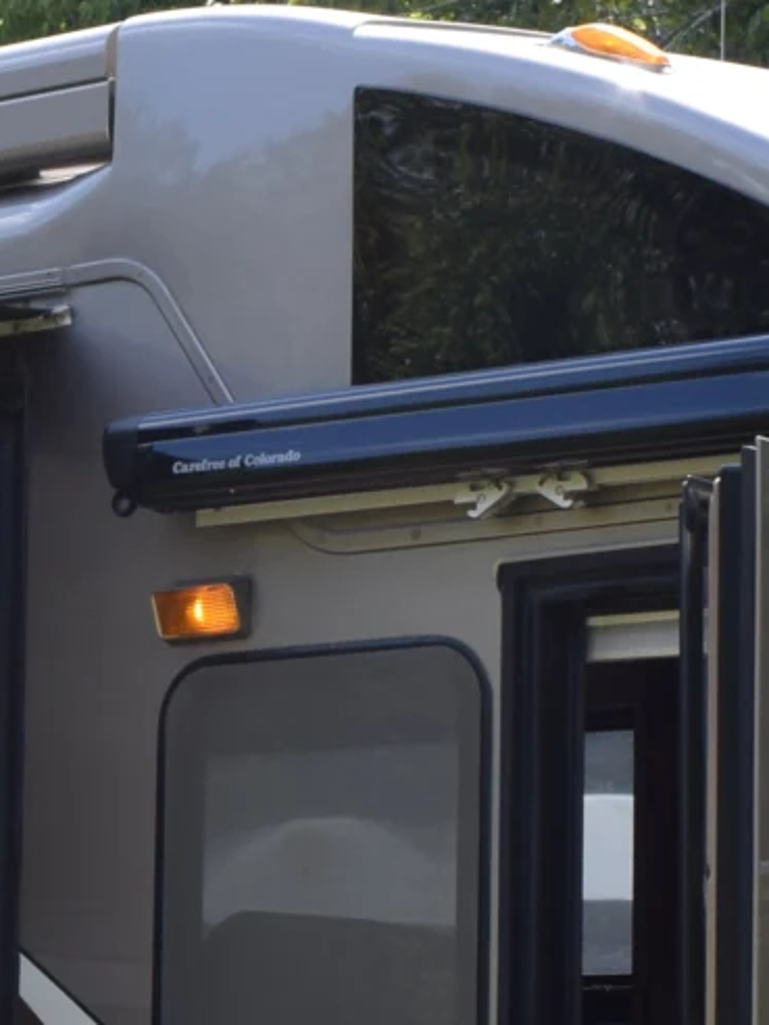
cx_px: -271
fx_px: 4887
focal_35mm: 165
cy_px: 1036
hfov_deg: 8.8
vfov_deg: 11.8
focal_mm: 22
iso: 220
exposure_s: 1/250
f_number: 8
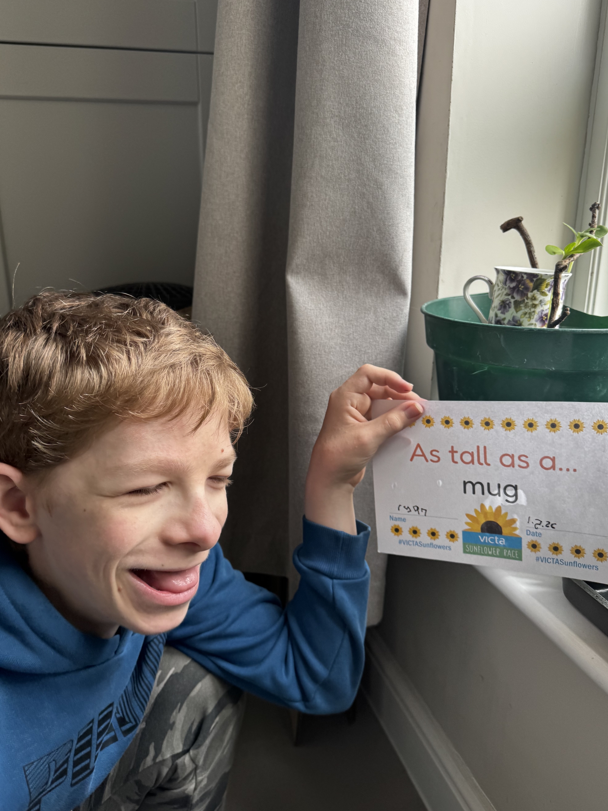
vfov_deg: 67.3
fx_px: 609
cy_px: 410
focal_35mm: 26
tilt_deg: -15.6
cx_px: 301
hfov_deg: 53.1
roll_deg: +0.2
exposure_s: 1/121
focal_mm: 6.76
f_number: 1.78
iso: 80
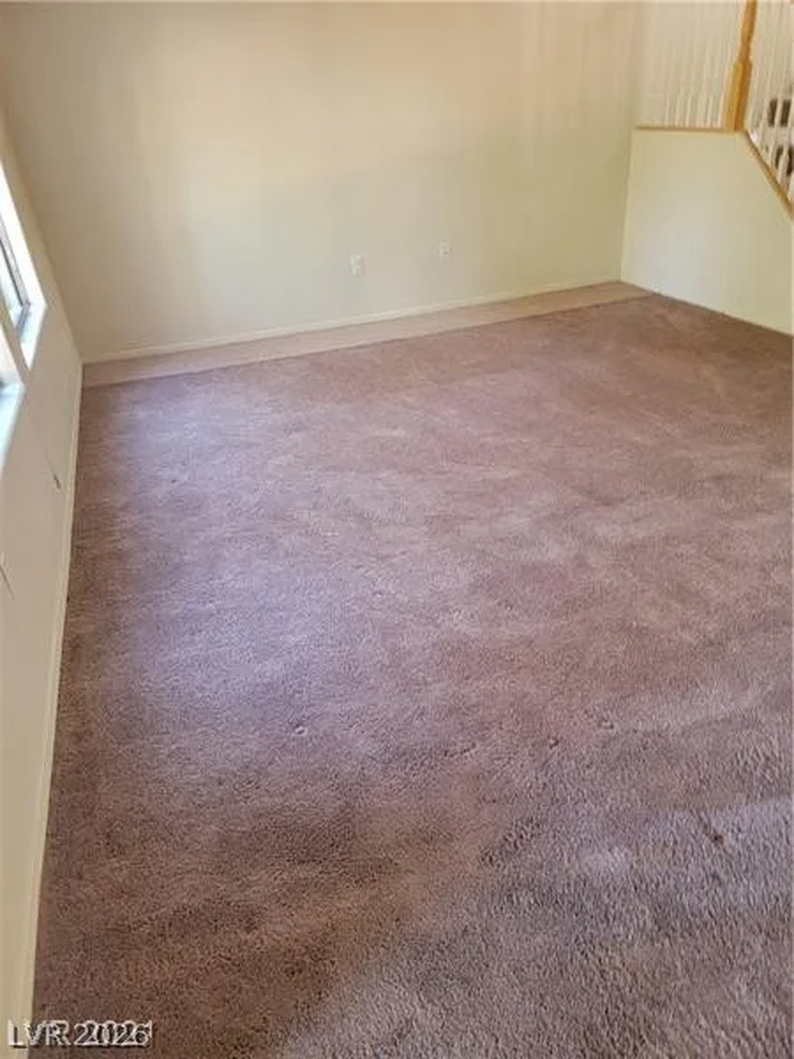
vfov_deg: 71.6
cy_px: 530
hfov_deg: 56.8
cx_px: 397
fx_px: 734
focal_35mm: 24
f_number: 1.8
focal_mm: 6.7
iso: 200
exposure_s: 1/39
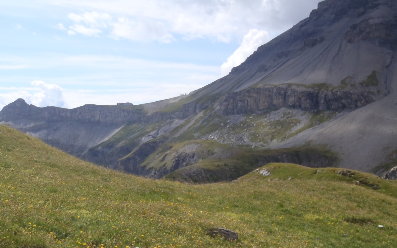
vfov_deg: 32.8
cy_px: 133
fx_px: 422
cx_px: 198
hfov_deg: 50.4
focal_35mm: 39
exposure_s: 1/400
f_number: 5
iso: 80
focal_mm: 6.53
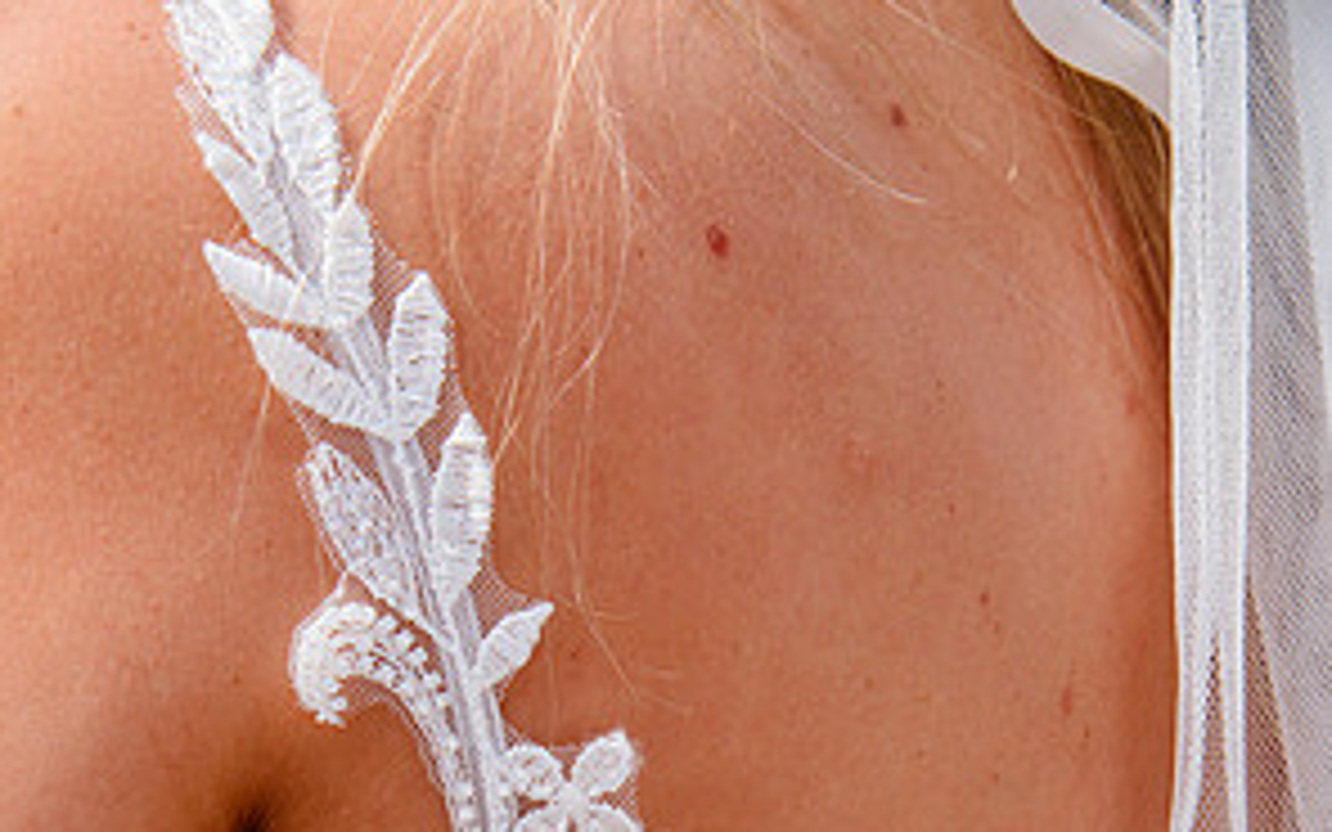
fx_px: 4610
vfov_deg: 10.2
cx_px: 664
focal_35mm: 127
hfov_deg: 16.4
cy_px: 958
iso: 250
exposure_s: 1/250
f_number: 9
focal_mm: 82
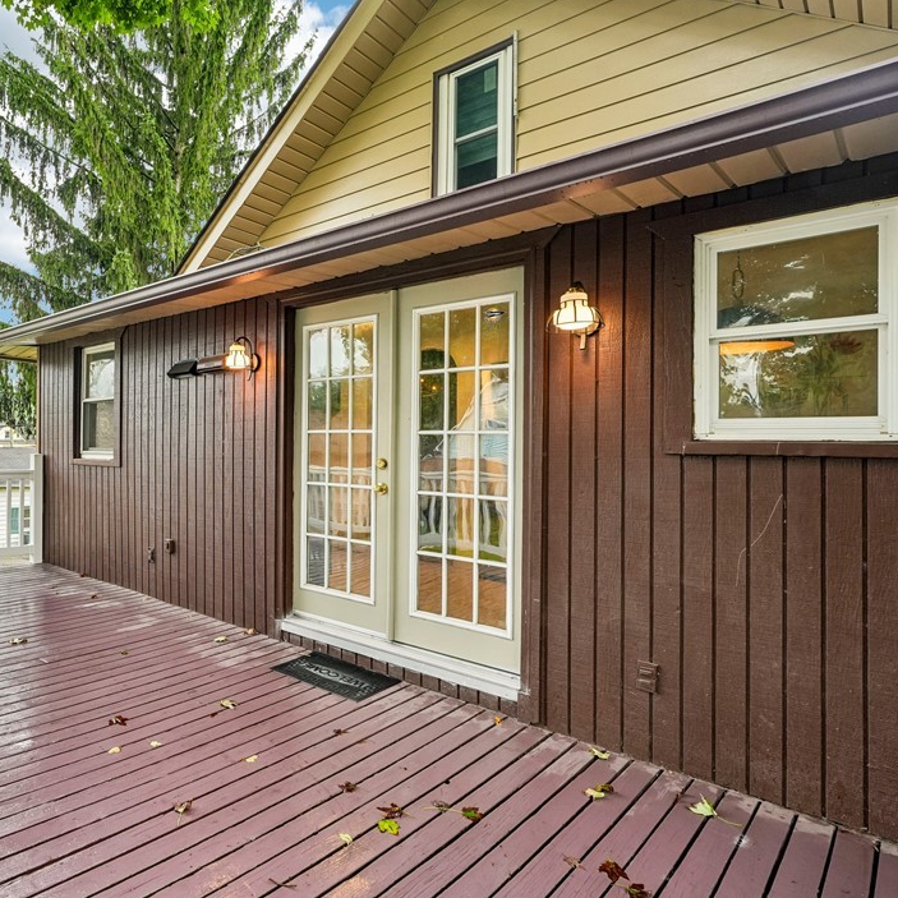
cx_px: 225
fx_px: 620
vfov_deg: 71.8
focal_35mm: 21
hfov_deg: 67.3
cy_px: 447
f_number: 8
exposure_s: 1/40
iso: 400
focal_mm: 16.1
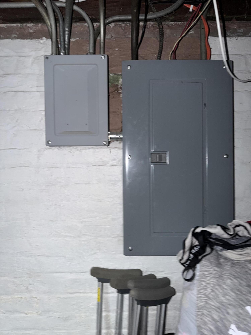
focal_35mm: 24
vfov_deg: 71.6
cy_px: 168
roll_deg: -1.1
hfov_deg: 56.8
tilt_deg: -4.3
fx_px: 232
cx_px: 126
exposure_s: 1/26
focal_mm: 6.76
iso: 64
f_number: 1.78
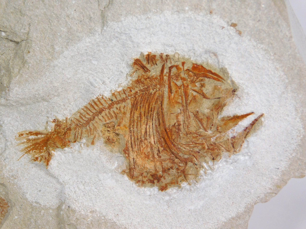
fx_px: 2051
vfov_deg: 6.4
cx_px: 153
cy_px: 114
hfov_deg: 8.5
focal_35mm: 232
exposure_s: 1/200
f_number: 5.6
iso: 125
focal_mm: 41.3
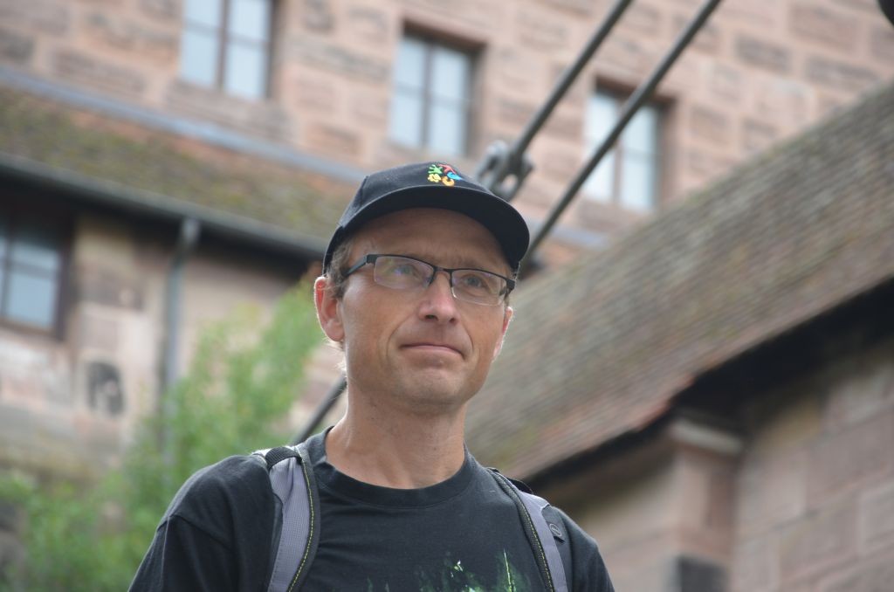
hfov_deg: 13.1
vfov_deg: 8.7
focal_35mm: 158
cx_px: 447
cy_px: 296
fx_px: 3903
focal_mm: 105
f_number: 5.6
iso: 220
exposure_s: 1/125
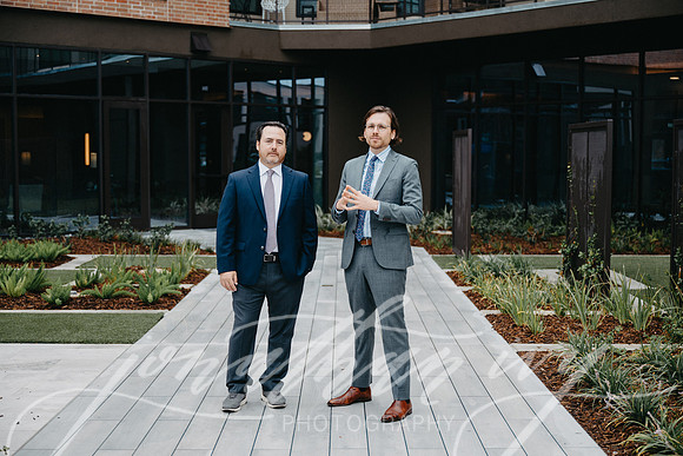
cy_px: 228
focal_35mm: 53
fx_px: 1006
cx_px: 342
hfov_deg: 37.5
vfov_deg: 25.5
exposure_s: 1/400
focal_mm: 53
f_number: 2.8
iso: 100
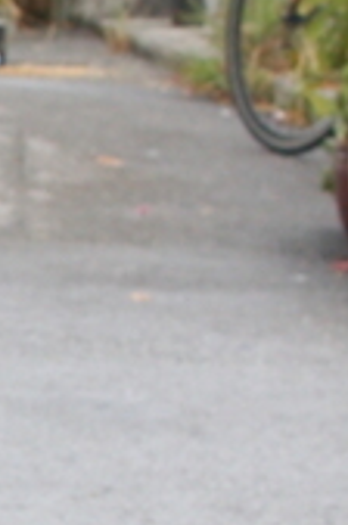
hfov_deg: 4.2
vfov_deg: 6.5
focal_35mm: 318
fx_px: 4630
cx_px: -514
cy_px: 385
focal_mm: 35
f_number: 8
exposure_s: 1/250
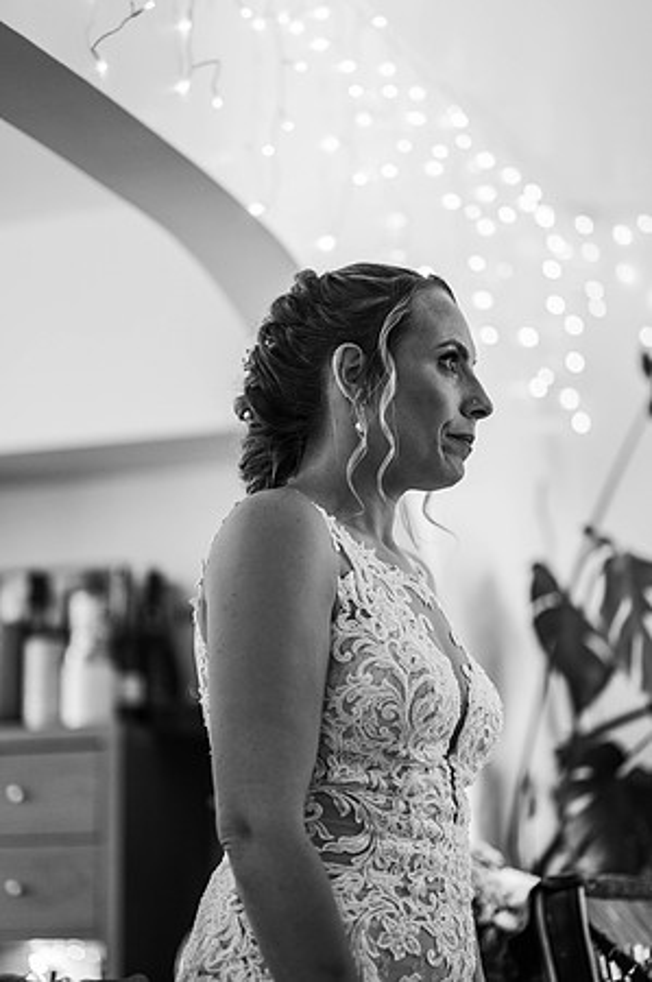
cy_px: 491
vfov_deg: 23.9
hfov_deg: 16.0
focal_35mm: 85
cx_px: 326
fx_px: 2314
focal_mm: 85
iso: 1250
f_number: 1.8
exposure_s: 1/200
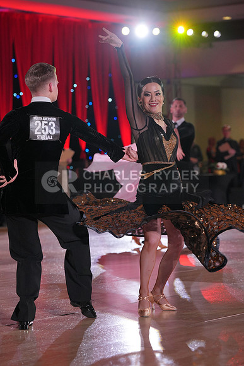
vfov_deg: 18.6
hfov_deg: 12.5
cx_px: 122
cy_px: 183
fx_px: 1118
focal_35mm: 110
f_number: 4
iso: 1600
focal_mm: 110
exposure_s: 1/500
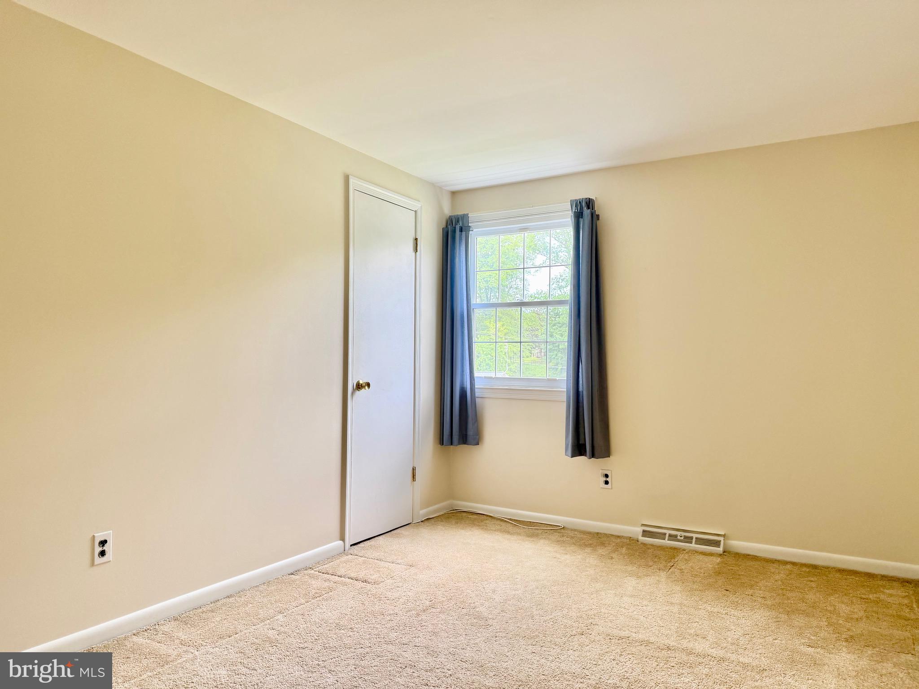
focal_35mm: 24
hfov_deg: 71.6
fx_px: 637
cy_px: 344
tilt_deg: +0.9
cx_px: 460
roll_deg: -0.1
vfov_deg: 56.8
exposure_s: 1/129
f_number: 1.78
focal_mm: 6.76
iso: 100
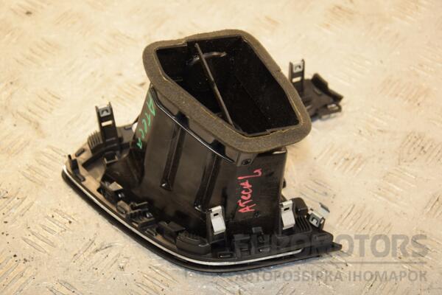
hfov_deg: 26.0
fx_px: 958
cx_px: 221
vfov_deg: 17.5
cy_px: 148
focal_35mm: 78
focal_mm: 52
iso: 800
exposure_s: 1/200
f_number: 5
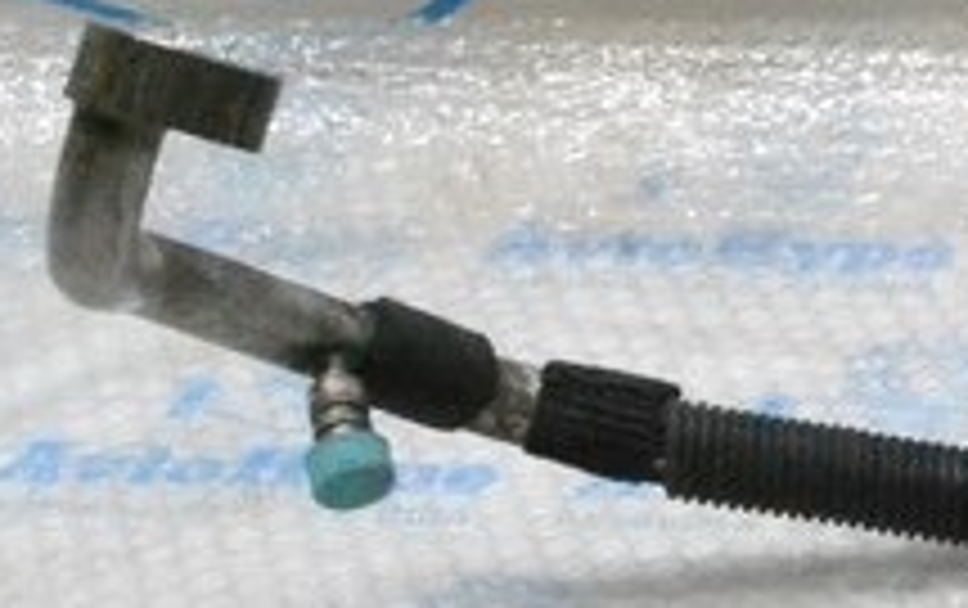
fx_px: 4227
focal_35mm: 160
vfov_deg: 8.2
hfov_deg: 11.7
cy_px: 133
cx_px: 1968
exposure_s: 1/160
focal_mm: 22
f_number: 13
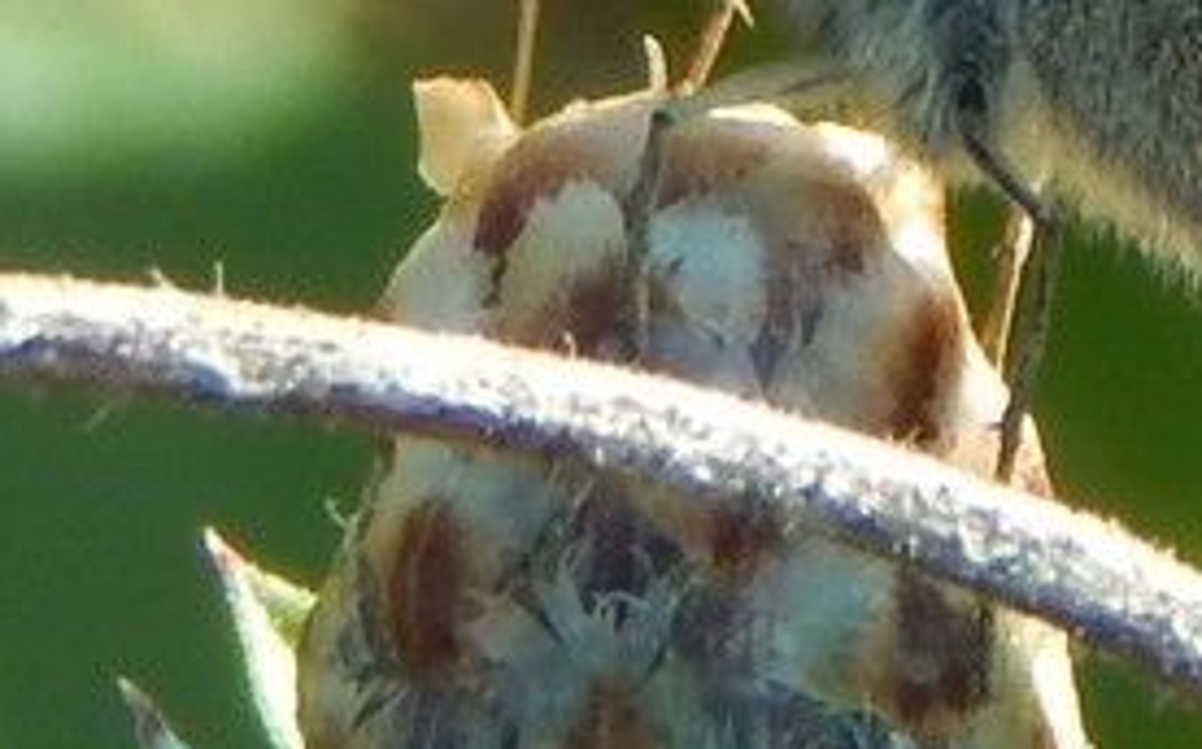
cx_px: 1357
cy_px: -492
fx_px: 29950
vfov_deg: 1.4
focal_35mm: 915
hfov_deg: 2.3
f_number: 5.7
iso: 125
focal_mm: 50.1
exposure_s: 1/200
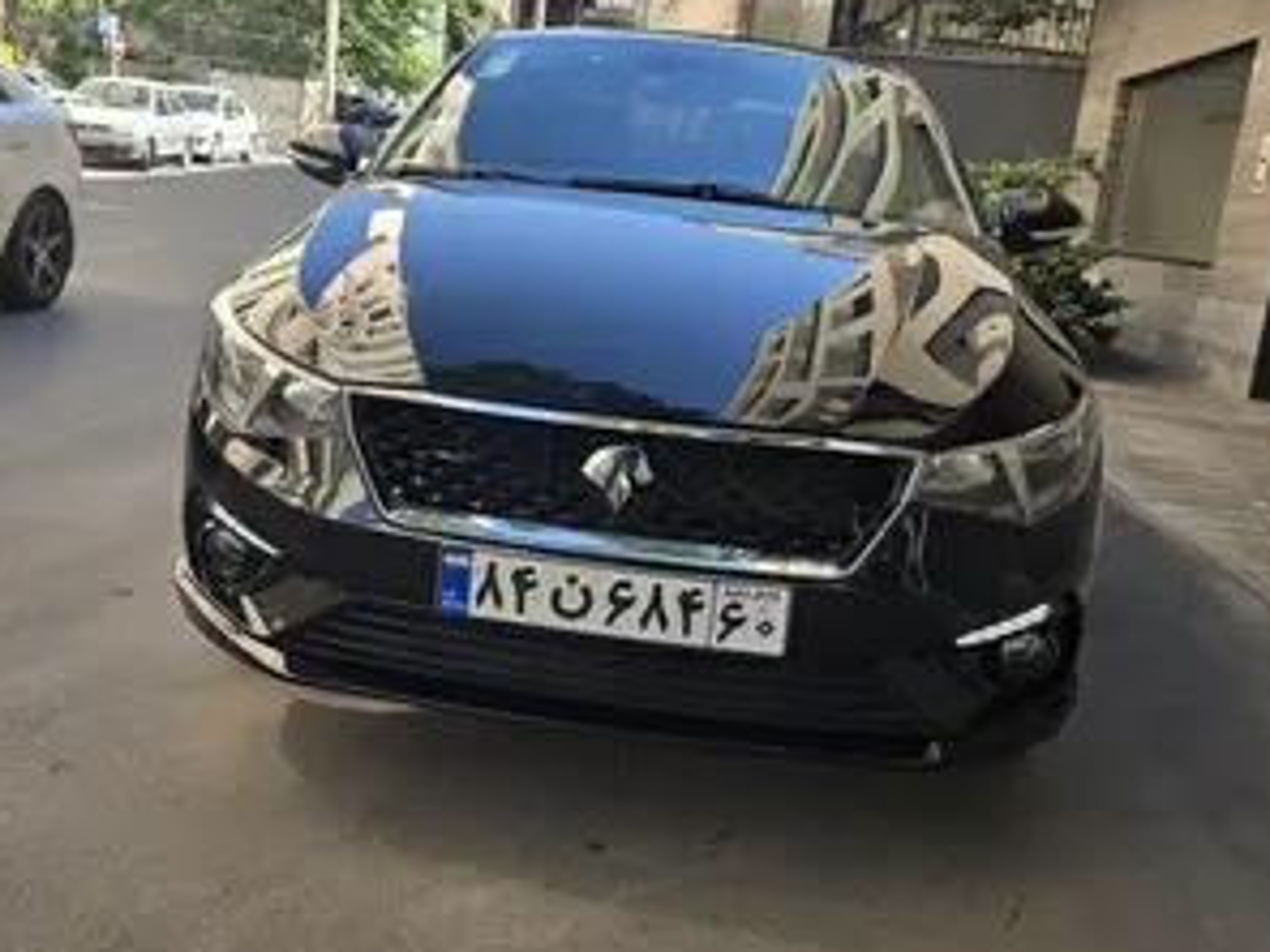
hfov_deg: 52.6
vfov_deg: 40.7
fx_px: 1284
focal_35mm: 35
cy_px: 437
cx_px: 584
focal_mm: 6.3
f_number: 1.7
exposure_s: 1/260
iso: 12
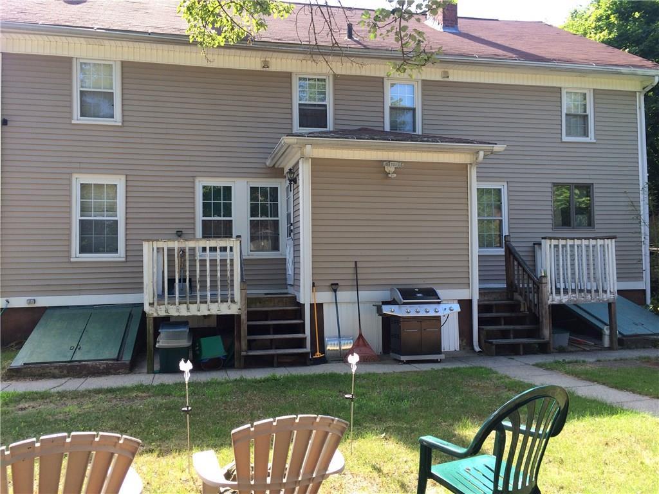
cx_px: 330
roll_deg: +1.7
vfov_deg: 48.2
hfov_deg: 61.7
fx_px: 552
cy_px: 247
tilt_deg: +1.5
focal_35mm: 29
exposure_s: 1/249
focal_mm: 4.15
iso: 32
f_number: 2.2
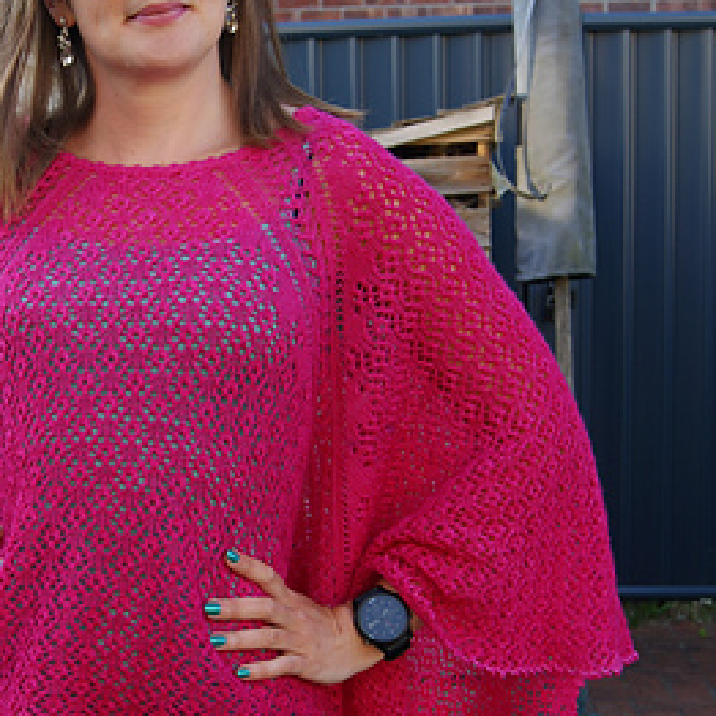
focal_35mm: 81
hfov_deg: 21.2
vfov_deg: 21.2
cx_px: 175
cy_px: 530
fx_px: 1896
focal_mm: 26
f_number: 5
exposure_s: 1/50
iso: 100
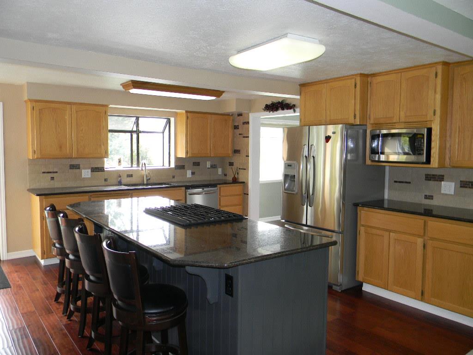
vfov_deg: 49.7
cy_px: 178
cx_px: 236
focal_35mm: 28
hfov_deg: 63.4
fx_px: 383
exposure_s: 1/30
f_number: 3.5
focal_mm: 5
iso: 141
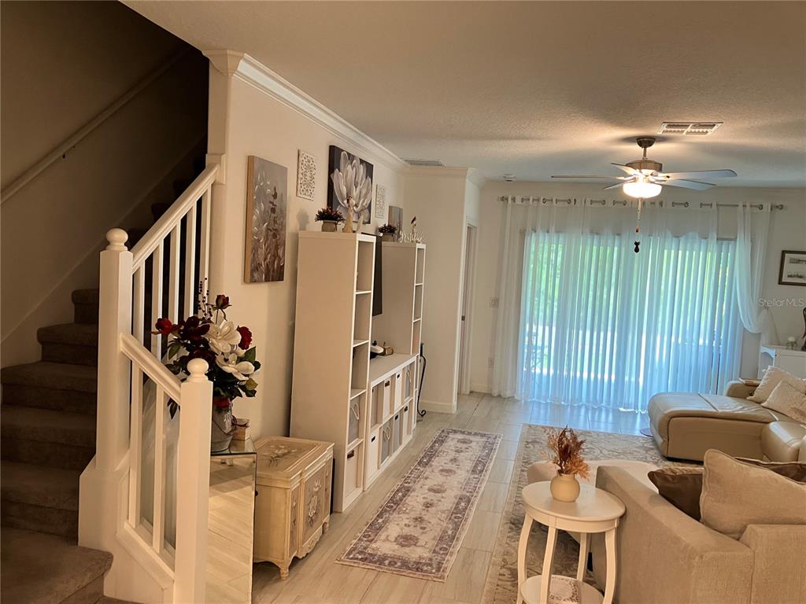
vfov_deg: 49.7
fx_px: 652
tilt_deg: -4.4
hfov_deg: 63.4
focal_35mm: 28
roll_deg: -2.9
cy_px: 302
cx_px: 403
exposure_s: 1/60
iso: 125
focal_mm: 3.99
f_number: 1.8
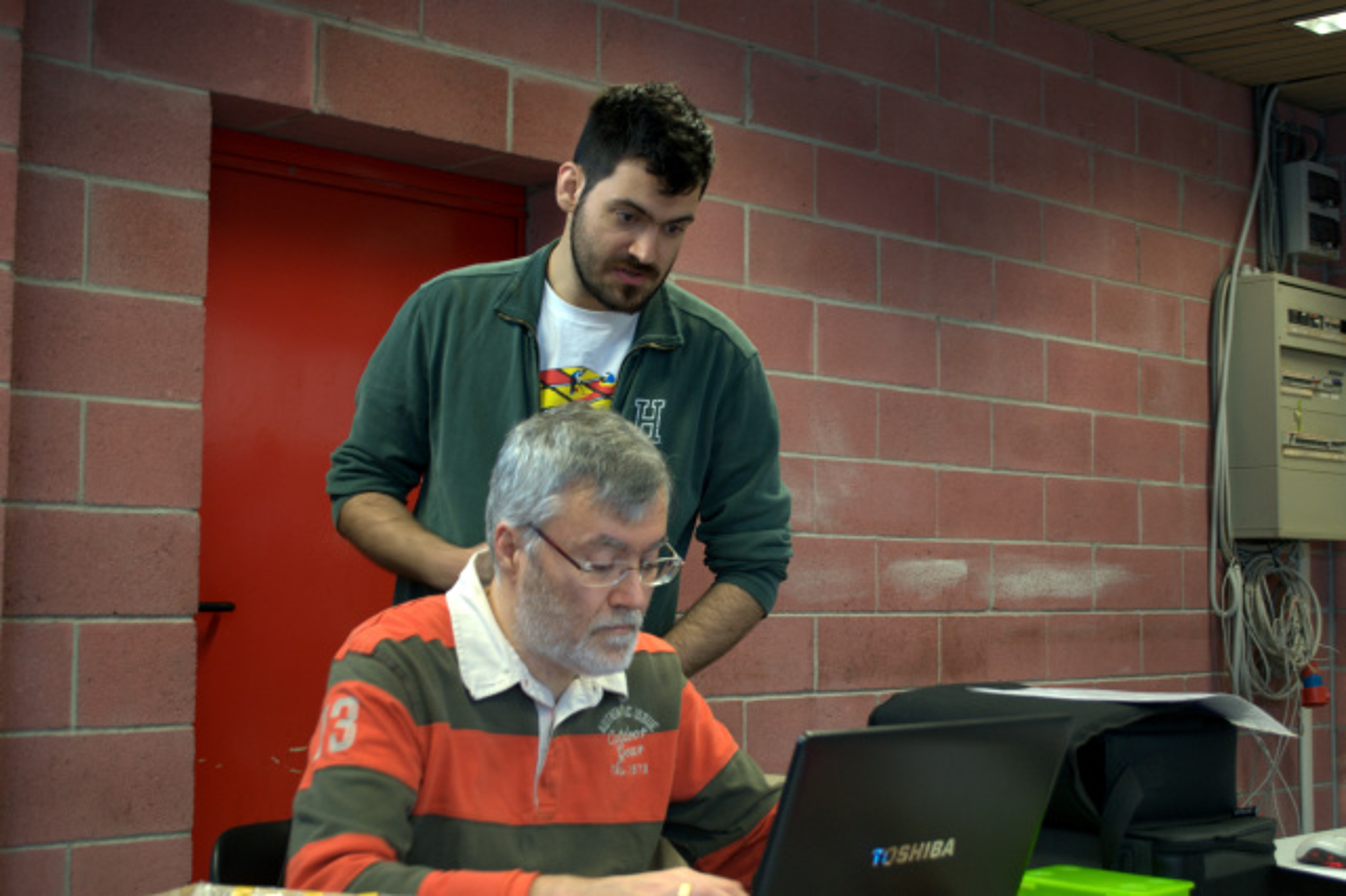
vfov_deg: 26.5
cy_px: 448
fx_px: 1906
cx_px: 673
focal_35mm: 51
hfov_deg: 38.9
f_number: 5
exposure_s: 1/15
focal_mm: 34
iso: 500
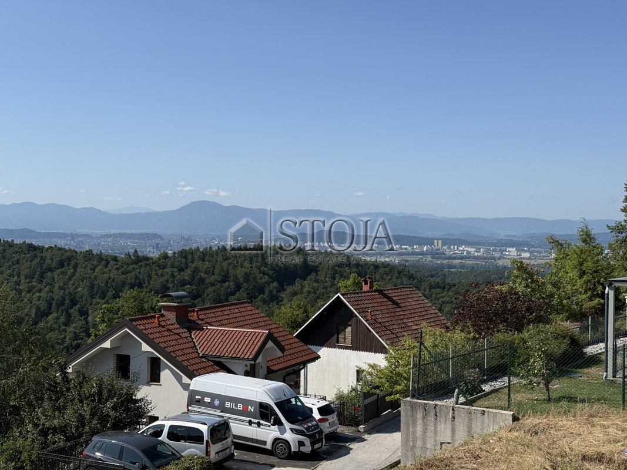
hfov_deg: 39.7
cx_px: 314
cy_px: 235
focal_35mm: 48
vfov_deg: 30.3
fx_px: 869
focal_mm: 6.76
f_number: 1.78
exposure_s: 1/6536
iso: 64
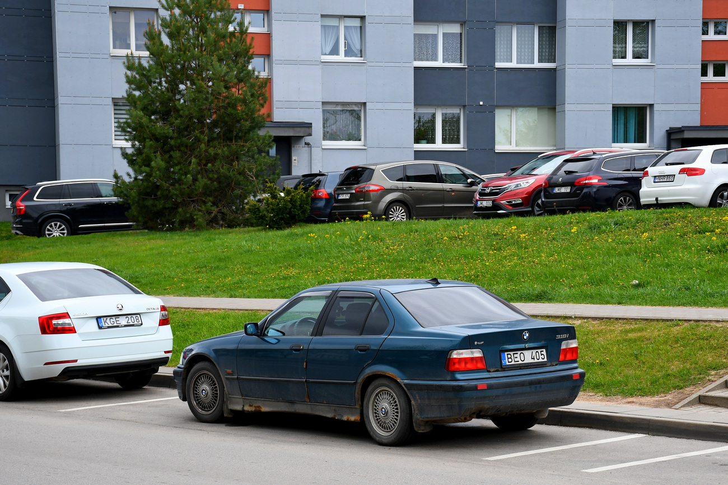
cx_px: 364
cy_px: 242
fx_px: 1516
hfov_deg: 27.0
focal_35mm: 75
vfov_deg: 18.2
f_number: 6.3
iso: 200
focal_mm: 50
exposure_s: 1/200
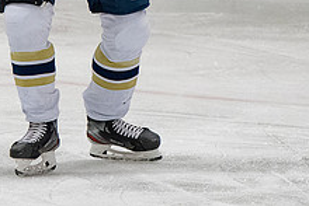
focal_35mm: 963
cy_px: -113
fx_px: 8271
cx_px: 79
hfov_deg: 2.1
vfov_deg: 1.4
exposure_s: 1/800
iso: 2500
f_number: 3.5
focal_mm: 175
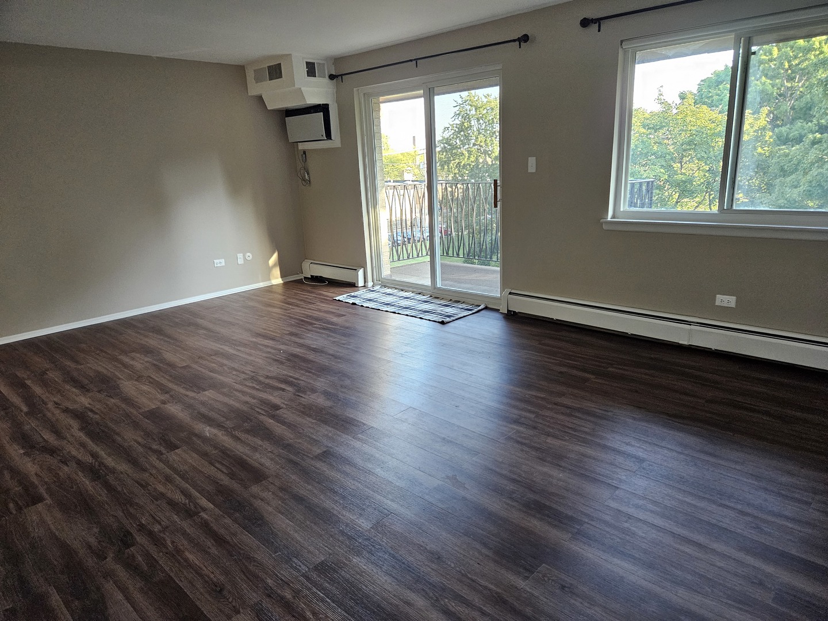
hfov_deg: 73.9
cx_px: 414
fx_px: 550
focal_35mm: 23
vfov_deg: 58.9
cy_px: 310
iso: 500
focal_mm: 5.4
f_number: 1.8
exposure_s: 1/170
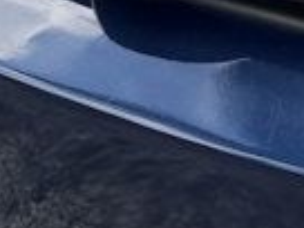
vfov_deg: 8.0
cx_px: 948
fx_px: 1590
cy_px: -132
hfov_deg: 8.8
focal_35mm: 181
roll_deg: +1.8
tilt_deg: -29.1
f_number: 1.78
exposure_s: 1/931
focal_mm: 6.76
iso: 80
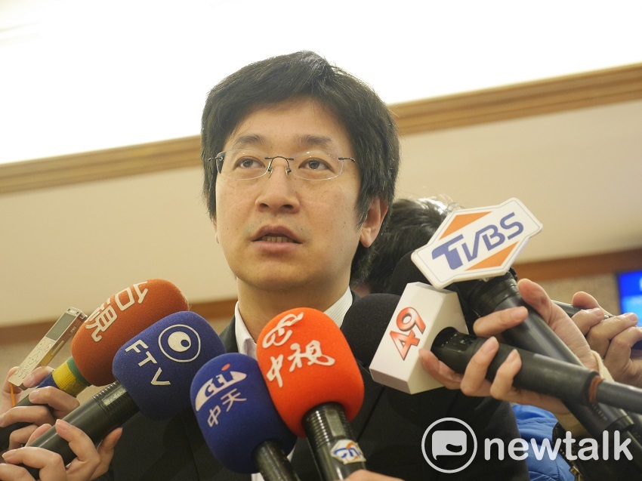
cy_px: 240
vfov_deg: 22.2
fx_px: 1224
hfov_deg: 29.4
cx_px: 321
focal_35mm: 66
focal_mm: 33
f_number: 2.8
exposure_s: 1/60
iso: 1600
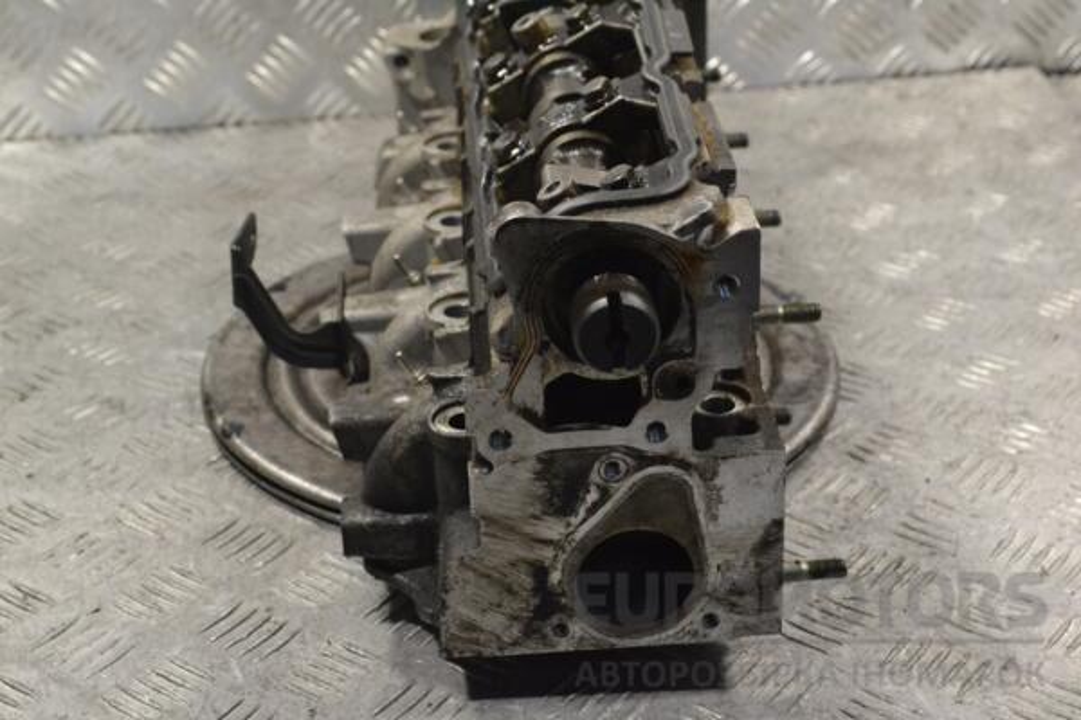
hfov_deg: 30.5
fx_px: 1982
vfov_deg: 20.6
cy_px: 360
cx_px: 540
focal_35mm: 66
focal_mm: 44
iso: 3200
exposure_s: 1/320
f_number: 9
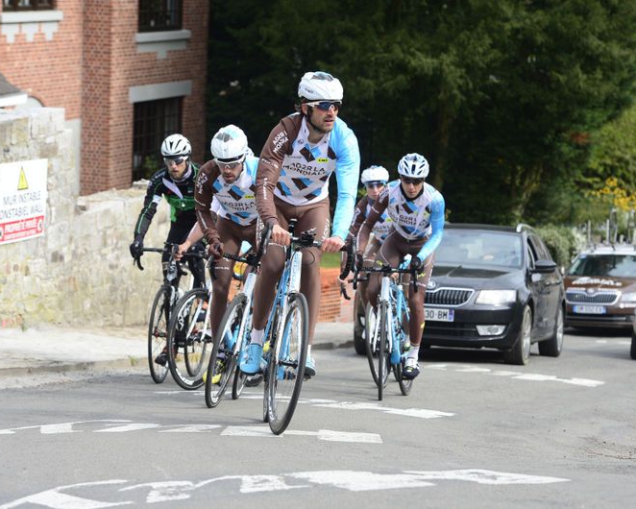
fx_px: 2090
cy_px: 254
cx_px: 325
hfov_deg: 17.3
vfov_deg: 13.9
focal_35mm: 111
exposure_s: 1/1000
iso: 400
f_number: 5
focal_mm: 98
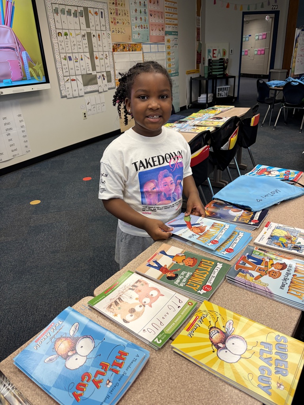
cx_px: 152
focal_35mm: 26
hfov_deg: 53.1
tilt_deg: -24.8
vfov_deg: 67.3
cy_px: 202
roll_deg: +3.8
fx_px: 304
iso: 100
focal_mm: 5.96
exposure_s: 1/120
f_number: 1.6
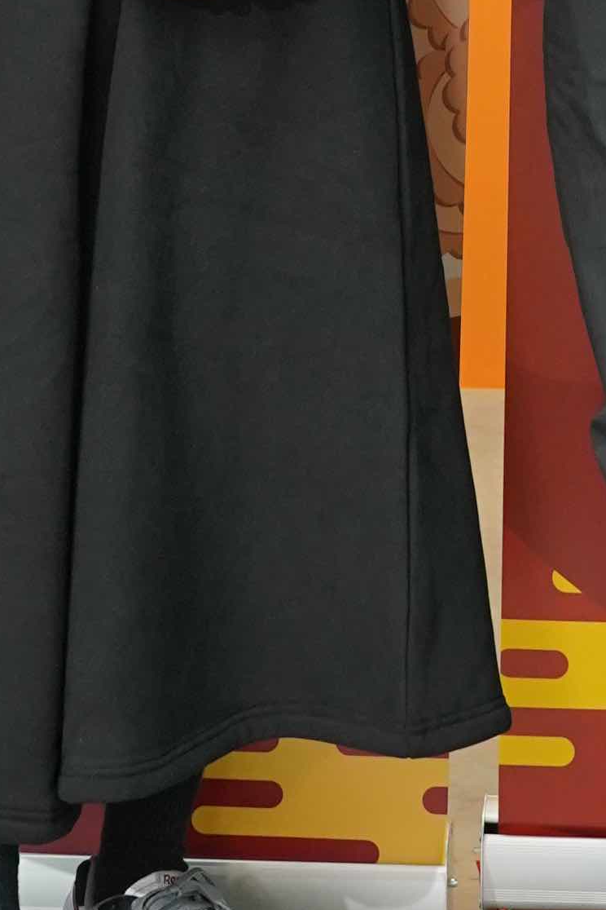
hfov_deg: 8.0
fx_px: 4343
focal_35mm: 172
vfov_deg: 11.5
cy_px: -444
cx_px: 556
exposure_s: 1/160
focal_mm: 32
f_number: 5.6
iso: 1600
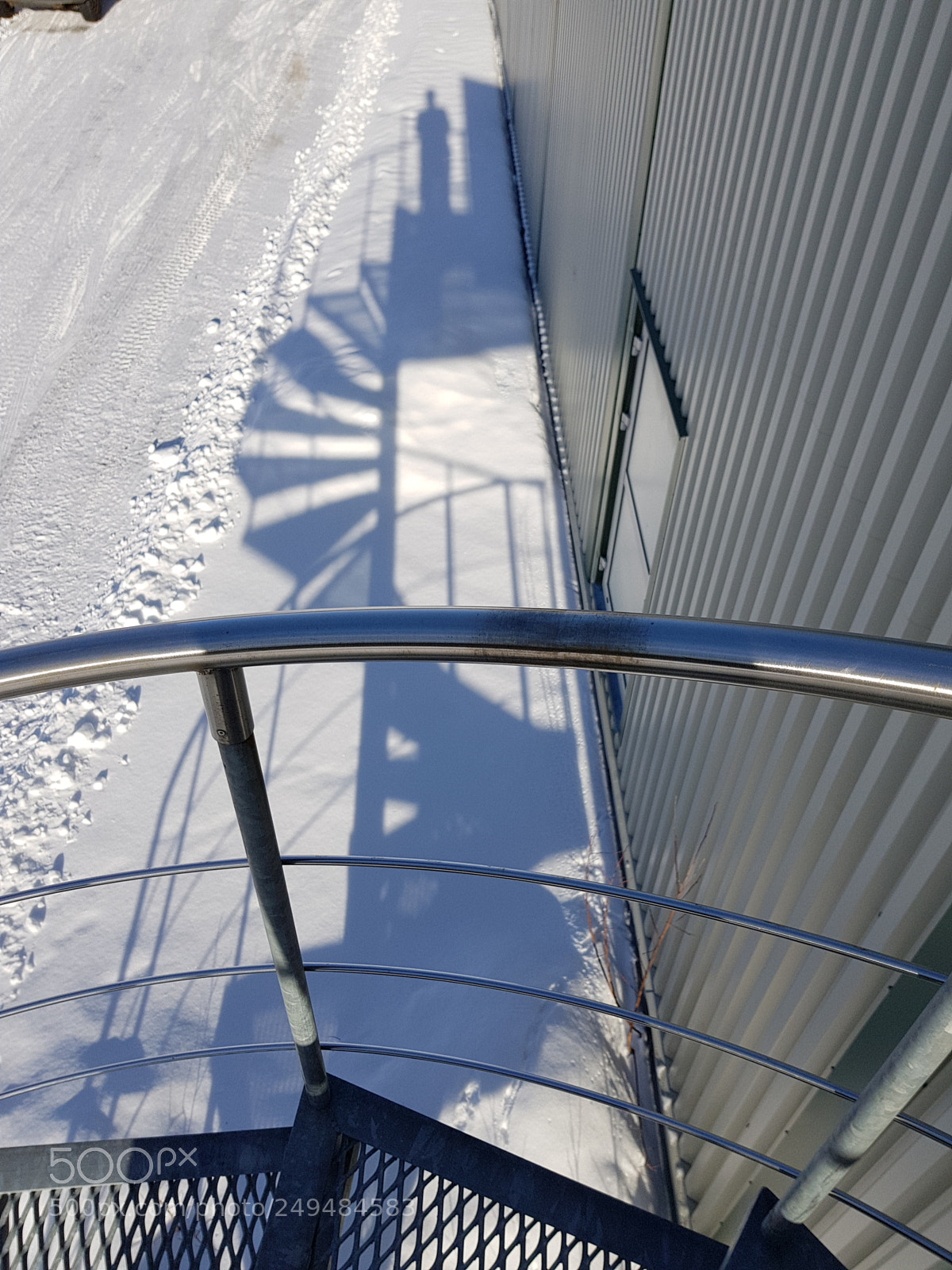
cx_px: 476
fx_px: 953
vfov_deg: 67.3
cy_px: 635
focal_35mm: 26
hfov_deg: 53.1
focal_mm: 4.2
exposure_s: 1/2480
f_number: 1.7
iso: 40
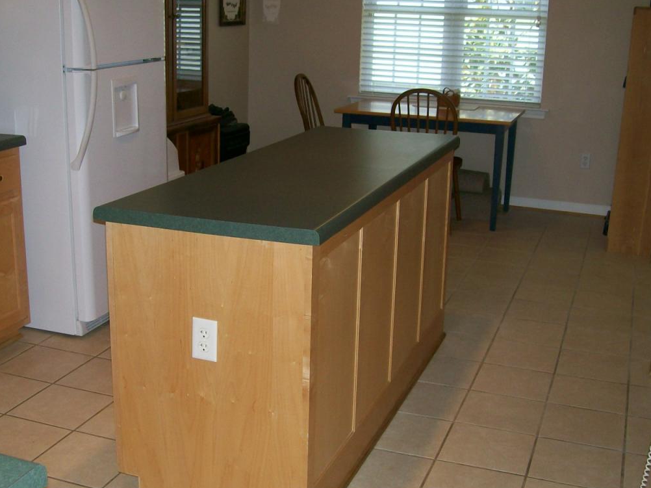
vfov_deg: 31.5
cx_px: 309
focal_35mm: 46
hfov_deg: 41.2
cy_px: 248
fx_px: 865
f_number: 2.7
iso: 80
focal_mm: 6
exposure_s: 1/64
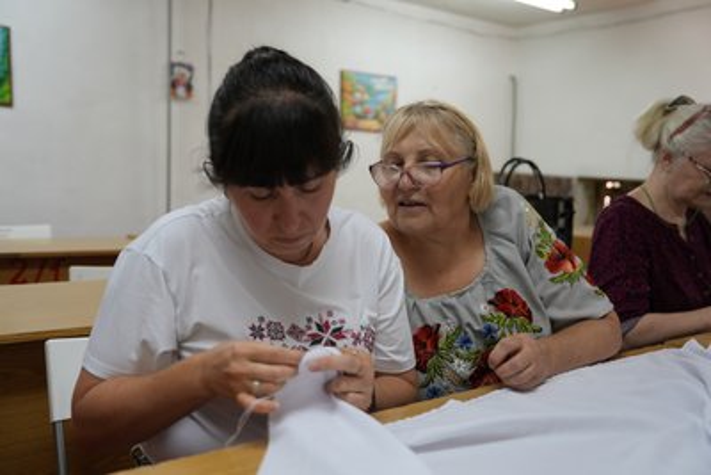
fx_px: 691
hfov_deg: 54.4
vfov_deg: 37.9
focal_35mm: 35
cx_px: 356
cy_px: 238
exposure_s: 1/100
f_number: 2.8
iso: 250
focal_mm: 35
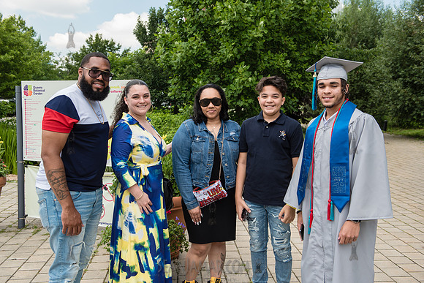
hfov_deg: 50.6
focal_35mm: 38
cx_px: 212
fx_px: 448
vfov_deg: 35.0
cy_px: 142
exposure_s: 1/500
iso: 200
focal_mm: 38
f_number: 5.6
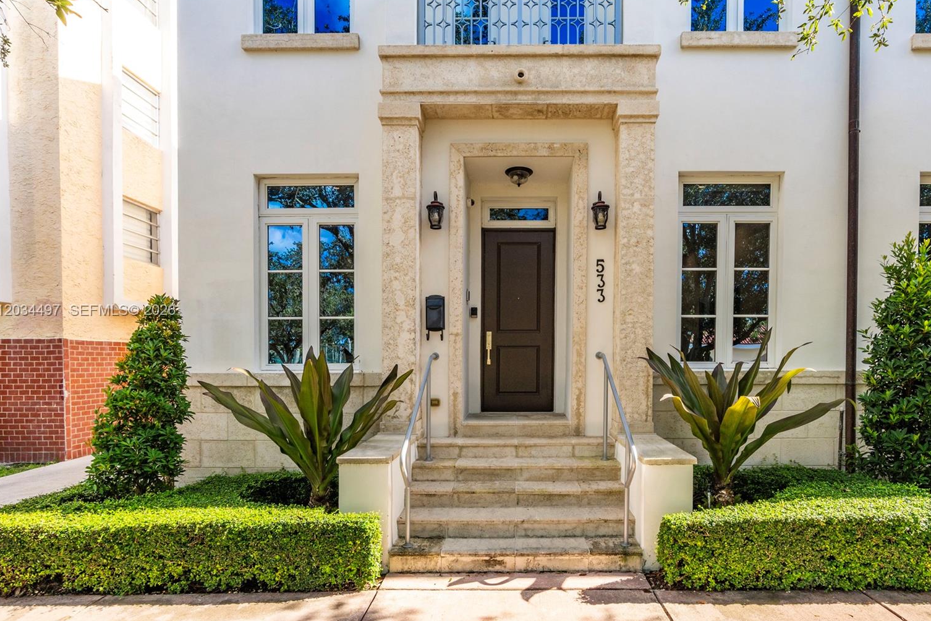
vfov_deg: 68.8
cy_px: 311
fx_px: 453
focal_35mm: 18
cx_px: 478
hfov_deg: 91.5
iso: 250
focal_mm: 11
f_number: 8
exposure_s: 1/160
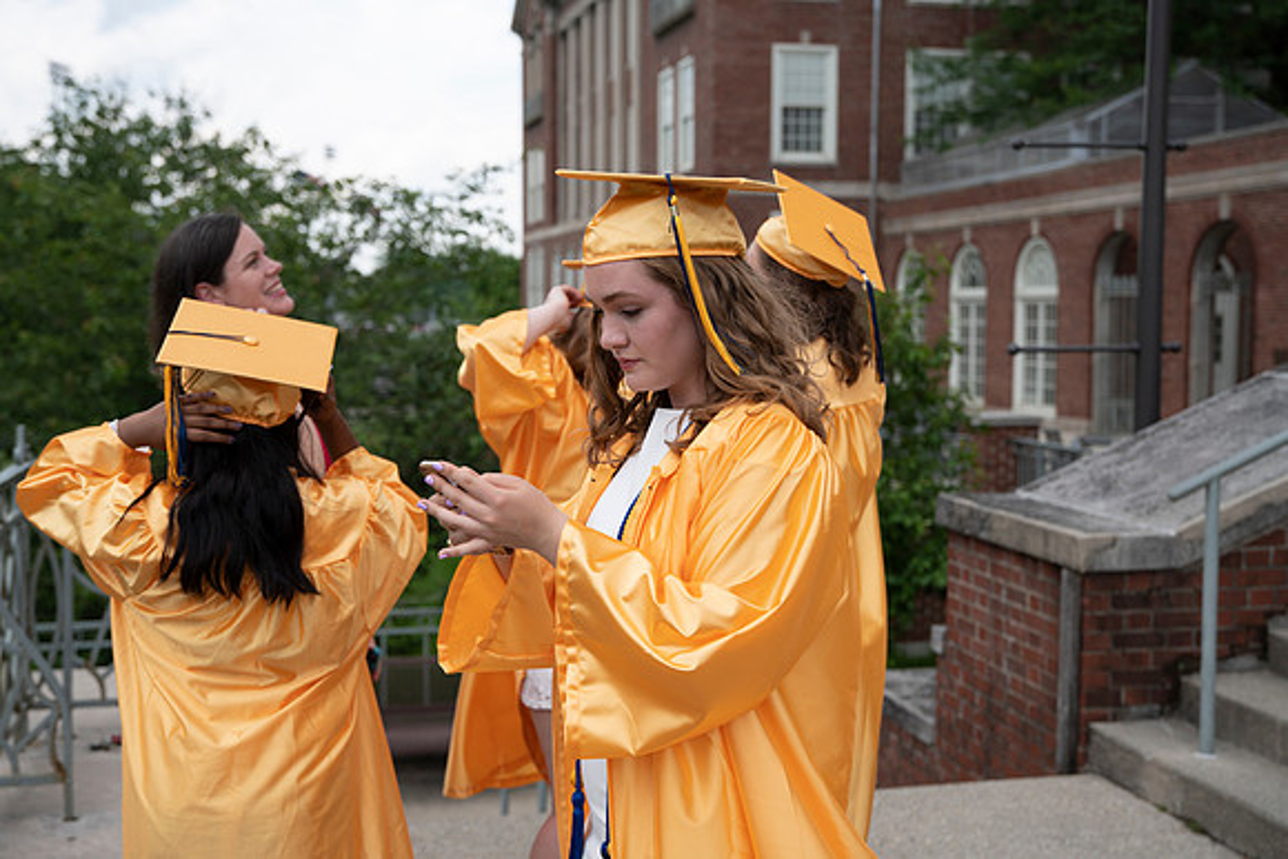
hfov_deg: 41.1
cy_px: 430
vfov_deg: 28.1
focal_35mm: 48
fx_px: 1718
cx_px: 644
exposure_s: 1/250
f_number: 4
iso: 80
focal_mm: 48
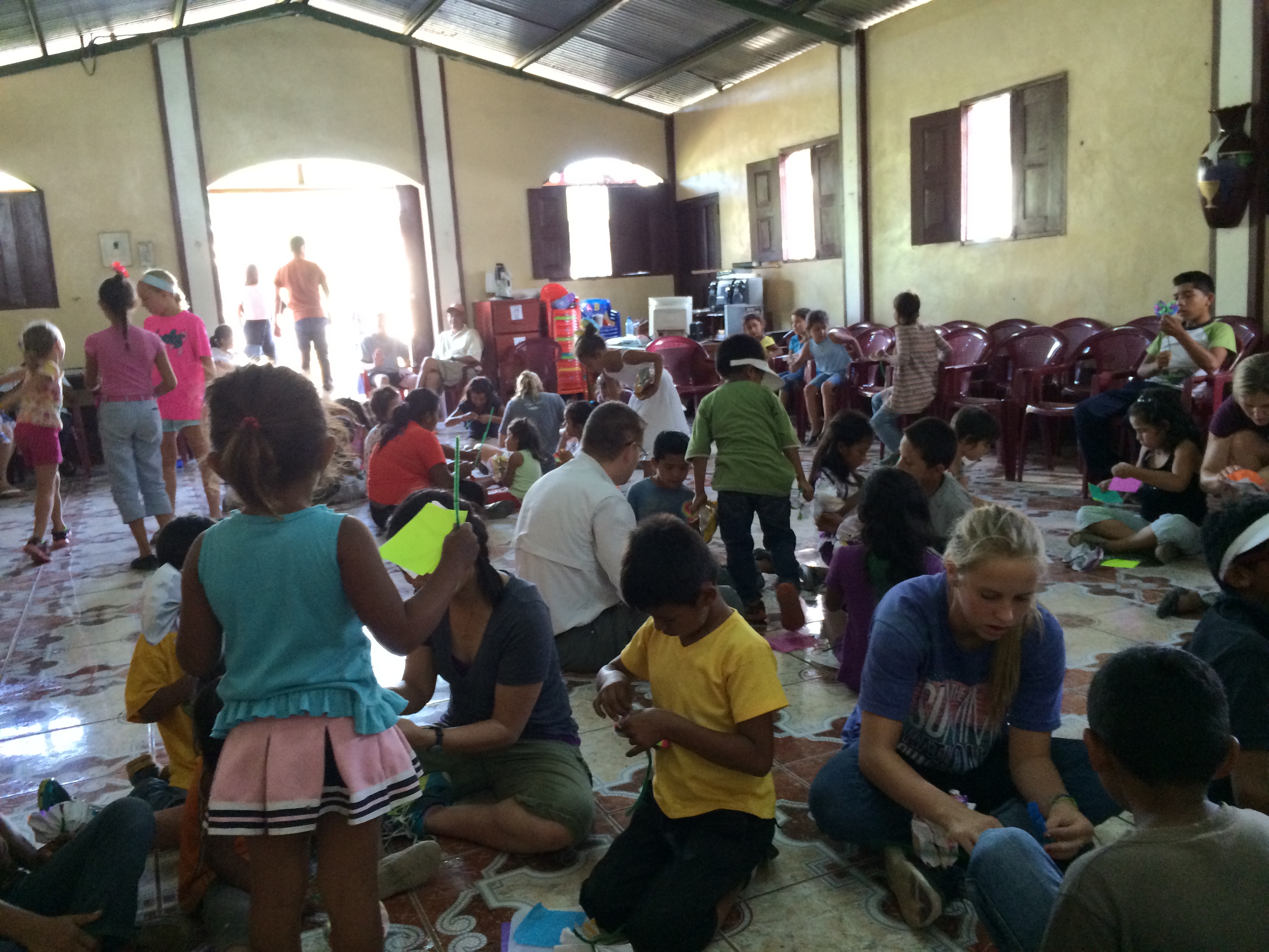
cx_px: 634
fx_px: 1100
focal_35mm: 30
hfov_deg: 60.0
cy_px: 476
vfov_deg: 46.8
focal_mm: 4.12
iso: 160
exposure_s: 1/30
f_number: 2.2
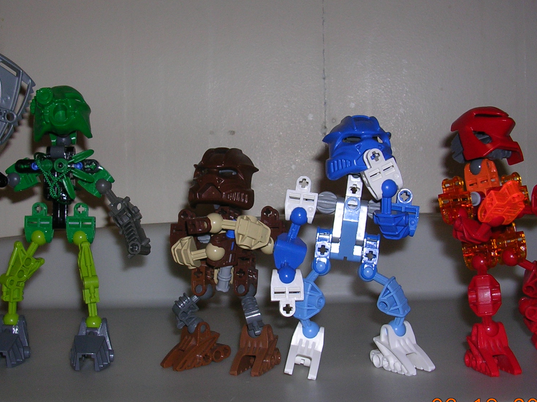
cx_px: 250
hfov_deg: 36.8
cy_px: 190
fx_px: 806
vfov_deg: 28.0
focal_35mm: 52
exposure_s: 1/60.1
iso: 50
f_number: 2.8
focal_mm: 5.8
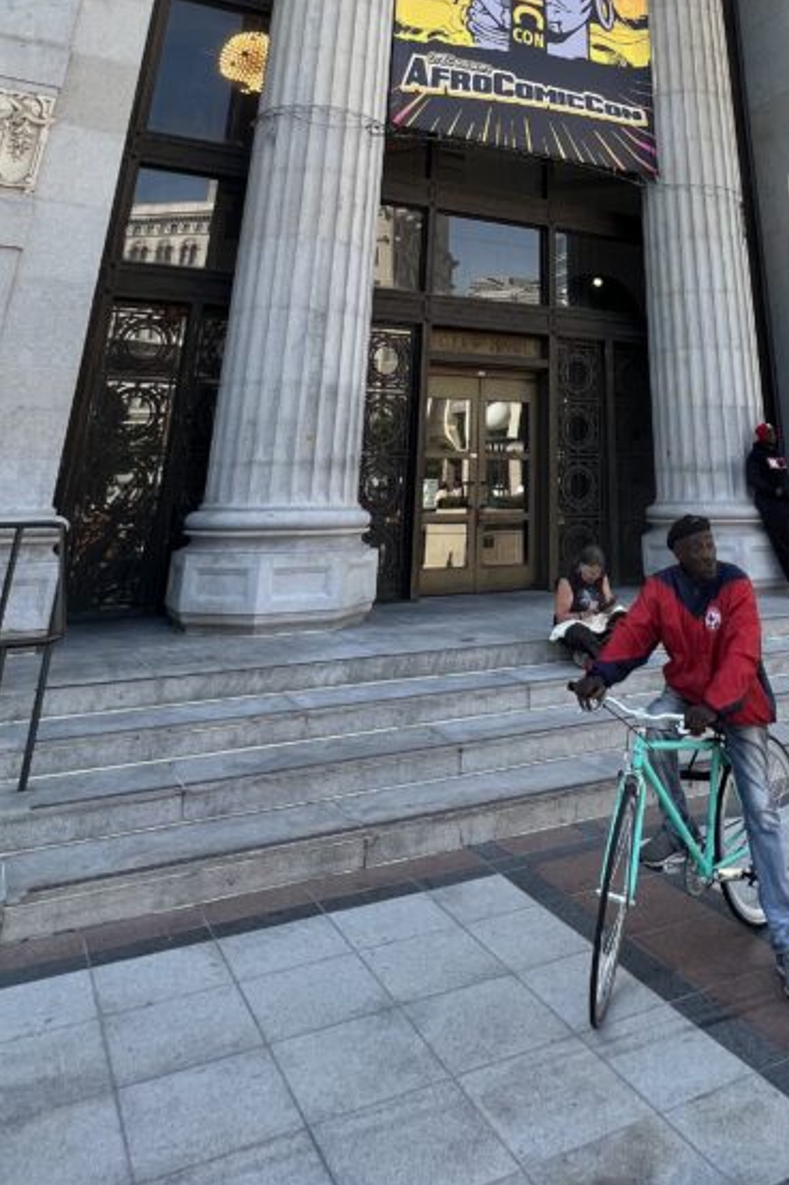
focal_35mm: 25
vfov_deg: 60.4
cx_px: 547
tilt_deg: +25.0
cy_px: 116
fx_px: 822
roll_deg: +1.0
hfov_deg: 50.0
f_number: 1.8
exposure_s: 1/280
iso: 32
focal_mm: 1.57
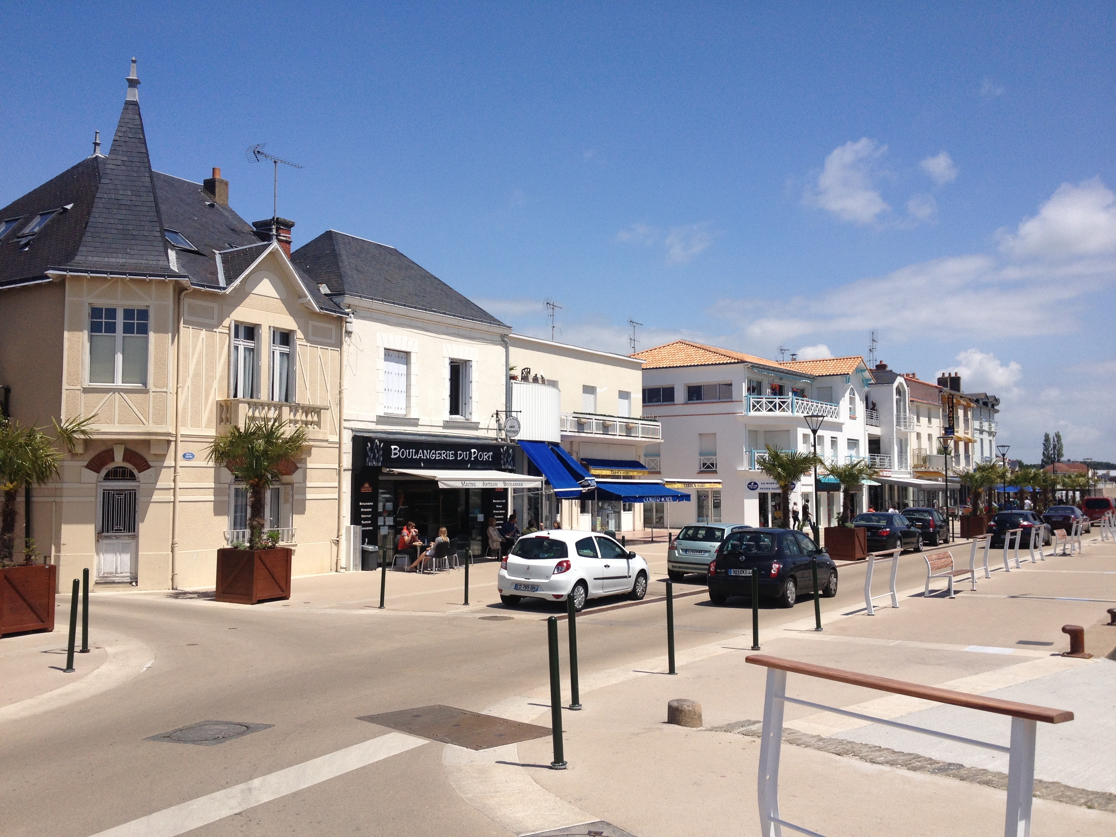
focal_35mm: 35
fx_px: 1128
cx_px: 558
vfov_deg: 40.7
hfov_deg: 52.6
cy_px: 418
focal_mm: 4.28
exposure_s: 1/3067
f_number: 2.4
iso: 50
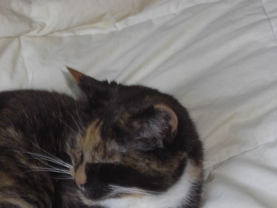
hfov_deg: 15.2
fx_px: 1025
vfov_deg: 11.5
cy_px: 187
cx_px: 9
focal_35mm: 128
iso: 100
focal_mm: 10.7
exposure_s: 1/30
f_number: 3.6
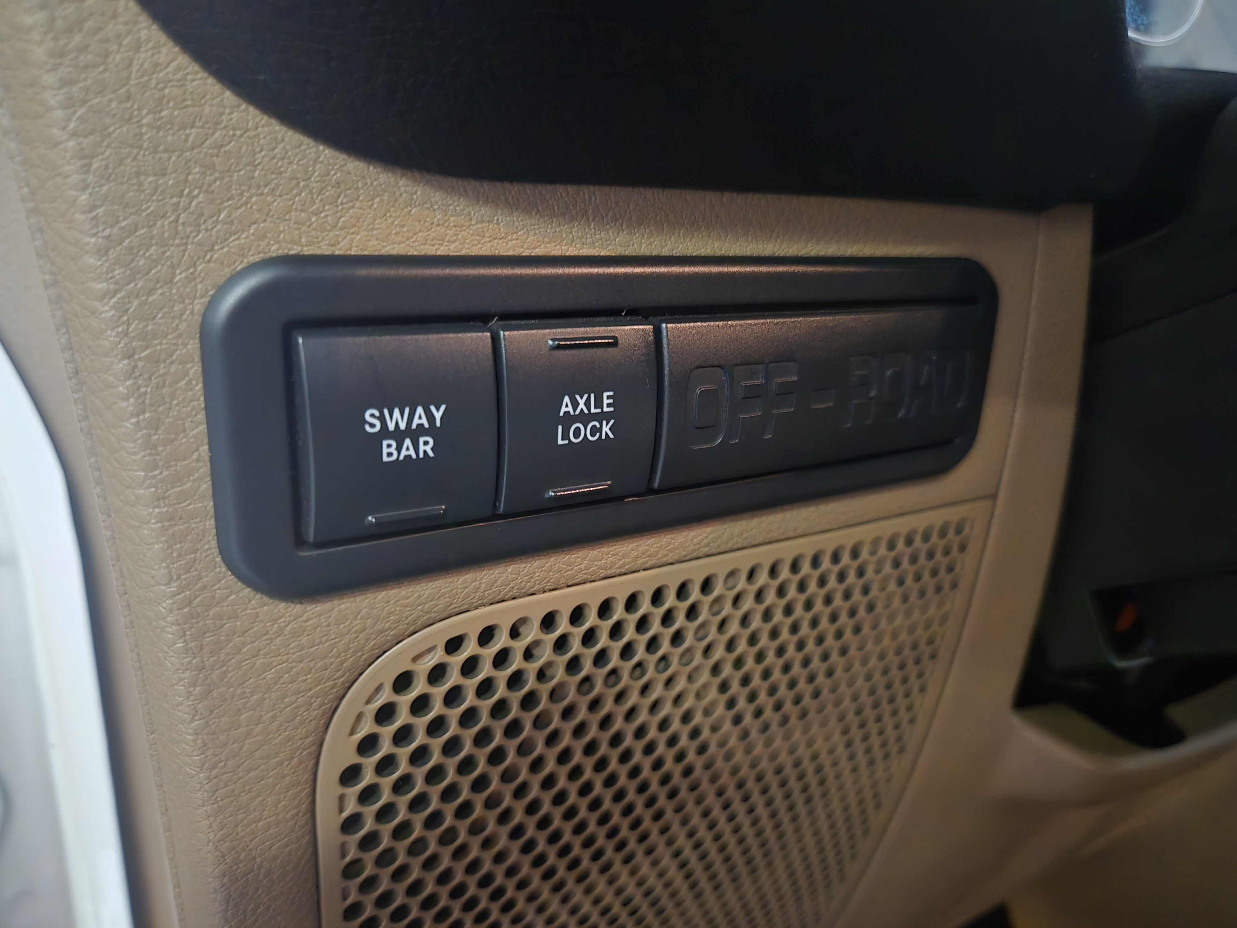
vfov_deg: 58.9
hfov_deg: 73.9
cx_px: 618
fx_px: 822
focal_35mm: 23
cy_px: 464
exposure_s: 1/15
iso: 3200
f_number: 1.8
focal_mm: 5.4
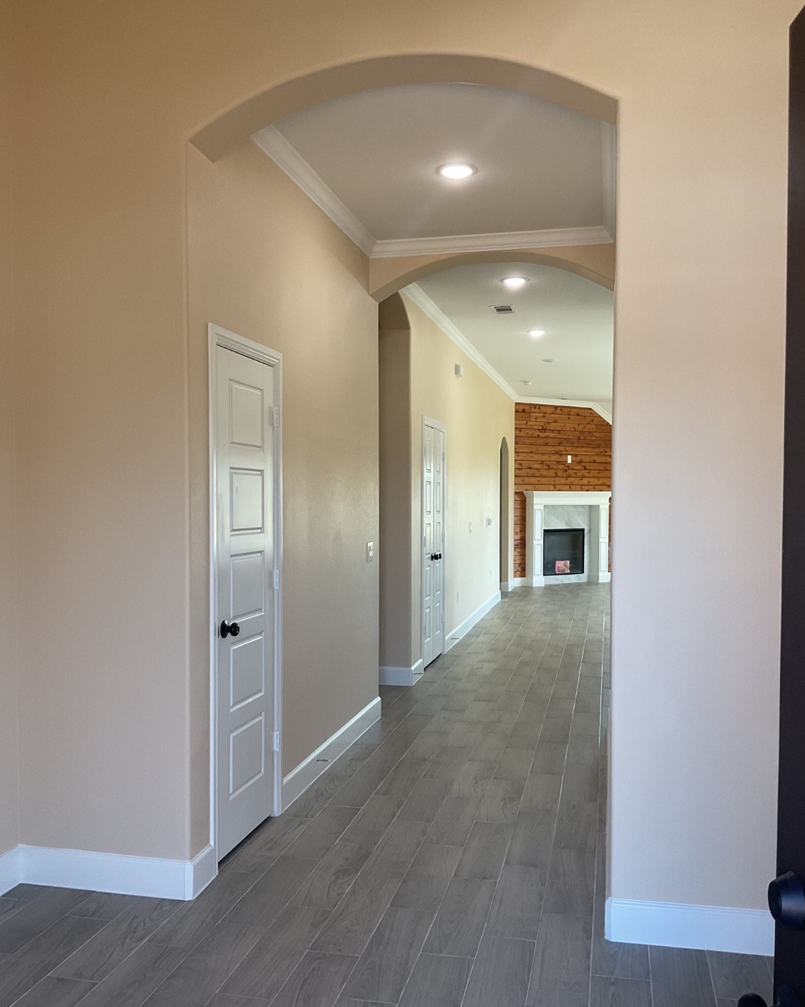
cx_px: 410
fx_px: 923
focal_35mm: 31
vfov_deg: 57.1
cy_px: 533
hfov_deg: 47.1
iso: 64
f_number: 1.8
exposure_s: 1/120
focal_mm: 3
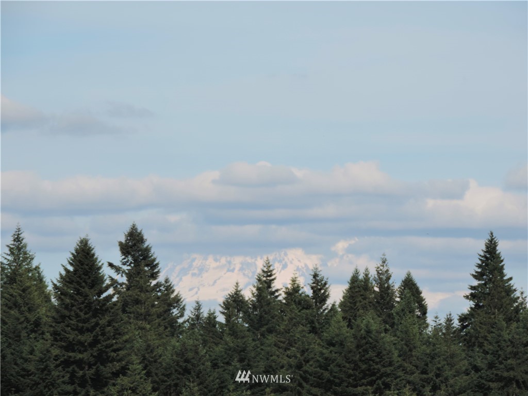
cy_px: 198
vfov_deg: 5.0
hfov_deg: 6.6
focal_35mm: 300
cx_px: 264
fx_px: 4576
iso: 80
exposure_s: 1/640
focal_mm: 53.5
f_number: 4.8
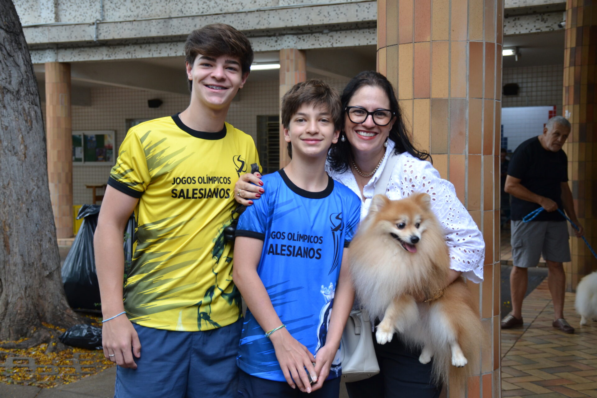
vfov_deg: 26.5
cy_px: 199
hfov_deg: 38.9
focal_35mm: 51
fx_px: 846
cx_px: 298
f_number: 4.2
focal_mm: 34
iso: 400
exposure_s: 1/60
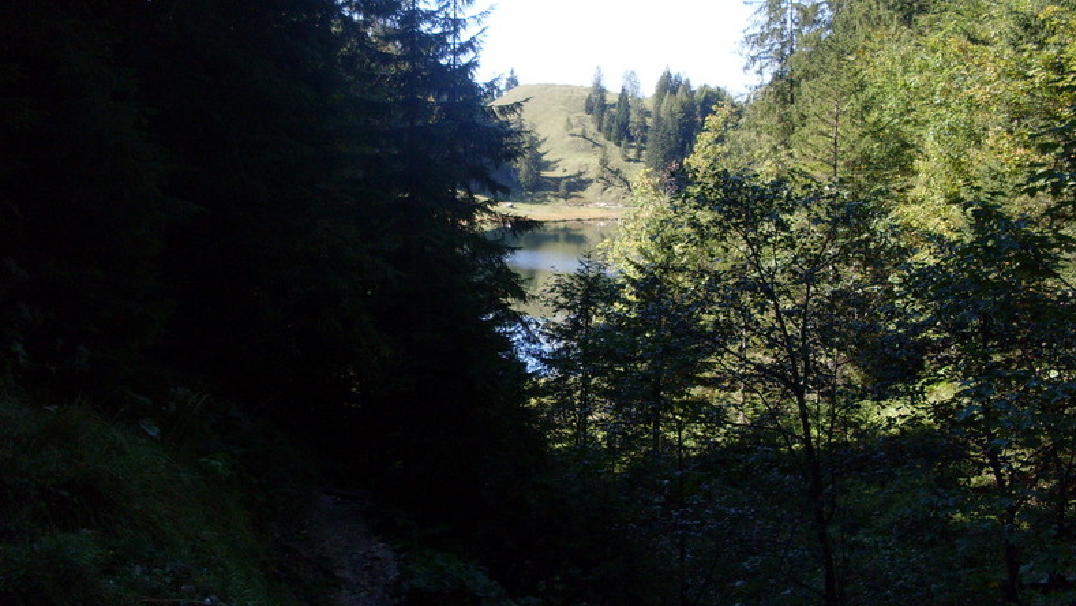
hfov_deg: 48.4
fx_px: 1198
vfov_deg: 28.3
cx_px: 536
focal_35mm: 42
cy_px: 276
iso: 80
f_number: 2.8
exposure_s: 1/350
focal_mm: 6.3
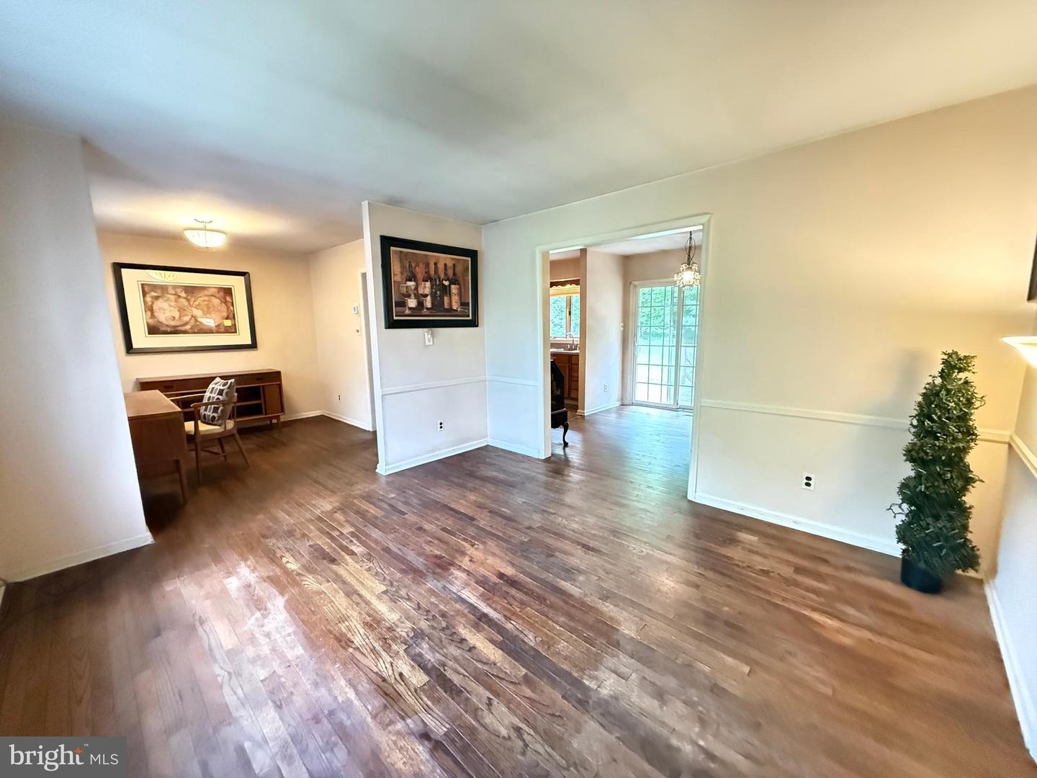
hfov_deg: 102.1
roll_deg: +0.9
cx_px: 518
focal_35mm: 14
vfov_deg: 85.7
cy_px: 389
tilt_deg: -8.1
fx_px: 419
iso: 1600
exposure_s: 1/40
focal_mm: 2.22
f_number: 2.2
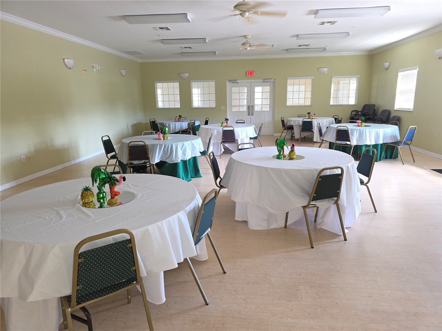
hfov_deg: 73.9
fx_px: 294
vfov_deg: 58.9
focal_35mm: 23
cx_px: 221
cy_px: 166
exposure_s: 1/24
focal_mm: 6.3
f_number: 1.7
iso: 125
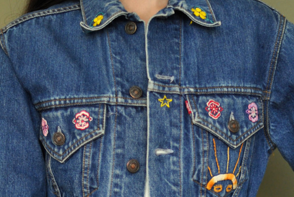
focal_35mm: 117
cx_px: 166
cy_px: 110
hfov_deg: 17.5
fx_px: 956
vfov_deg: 11.7
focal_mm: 50
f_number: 1.8
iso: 400
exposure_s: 1/320
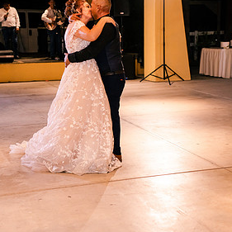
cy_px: 89
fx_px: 516
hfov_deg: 25.4
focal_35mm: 68
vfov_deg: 25.3
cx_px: 110
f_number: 2.8
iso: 3200
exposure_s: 1/250
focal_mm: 50
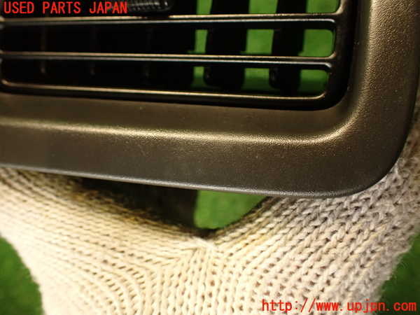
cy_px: 158
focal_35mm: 30
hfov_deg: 60.0
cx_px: 210
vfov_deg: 46.8
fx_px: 364
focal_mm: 5.4
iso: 250
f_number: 2.3
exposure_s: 1/30
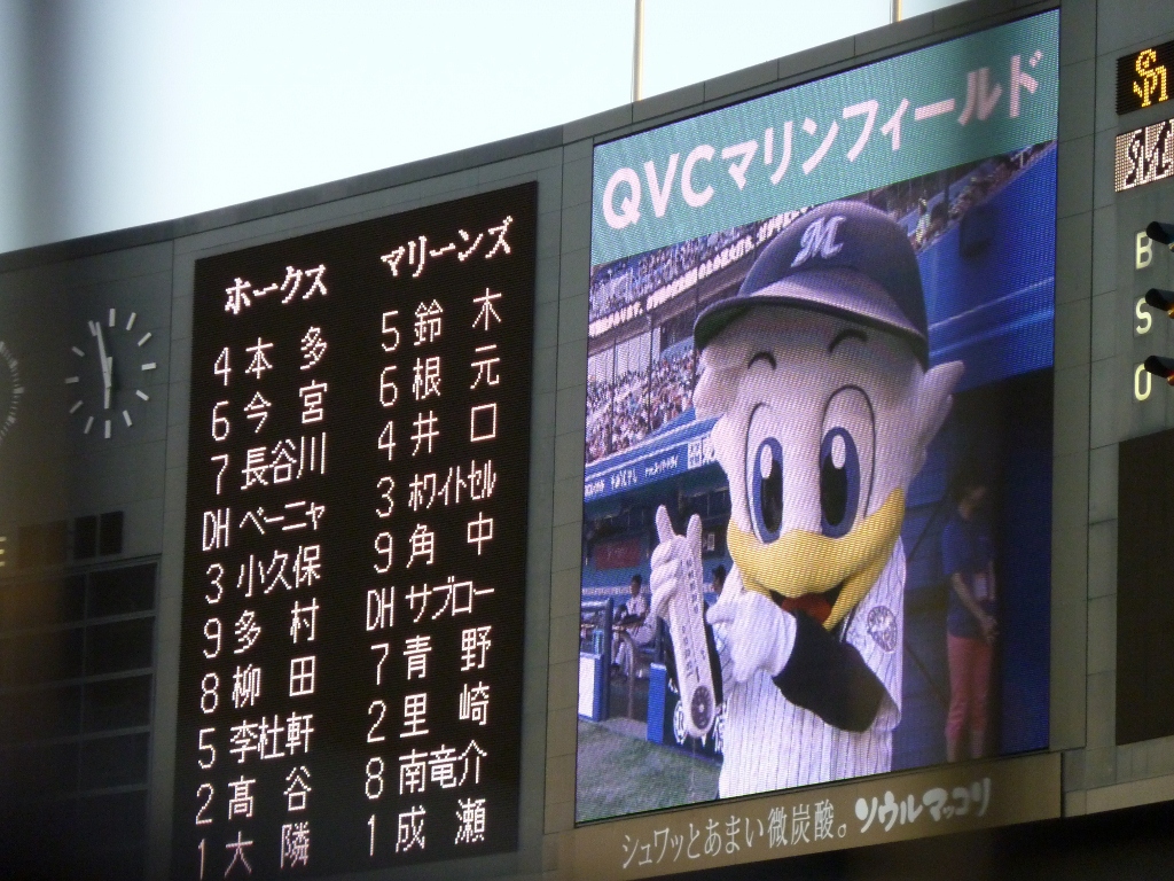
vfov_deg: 7.4
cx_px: 587
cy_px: 440
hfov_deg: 9.9
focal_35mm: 200
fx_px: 6783
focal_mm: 36
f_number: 5.9
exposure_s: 1/100
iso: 400
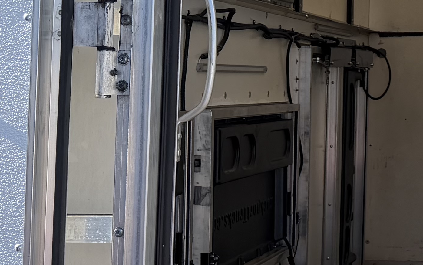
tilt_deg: +1.1
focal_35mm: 104
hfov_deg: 18.2
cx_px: 600
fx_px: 1199
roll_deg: -1.4
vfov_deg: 12.5
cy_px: 24
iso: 80
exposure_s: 1/2611
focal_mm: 6.76
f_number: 1.78
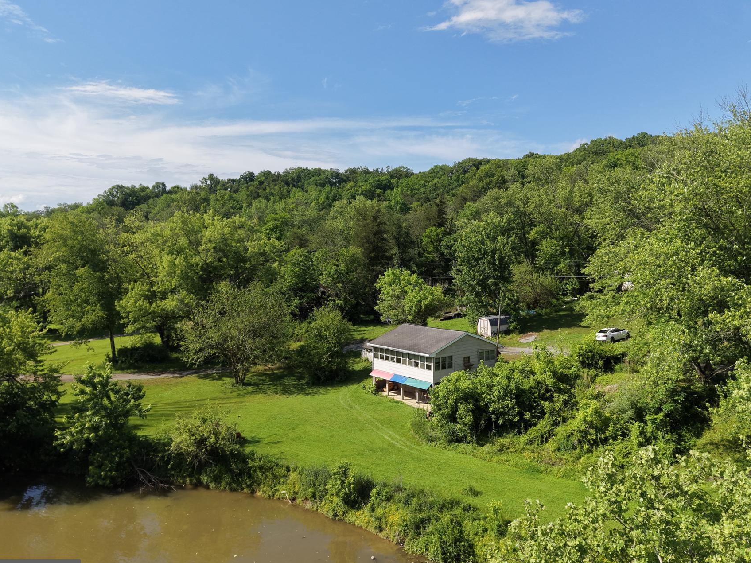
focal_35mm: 29
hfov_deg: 61.4
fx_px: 629
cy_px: 256
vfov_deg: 48.2
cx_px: 424
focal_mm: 8.67
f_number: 1.8
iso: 270
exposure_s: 1/5000
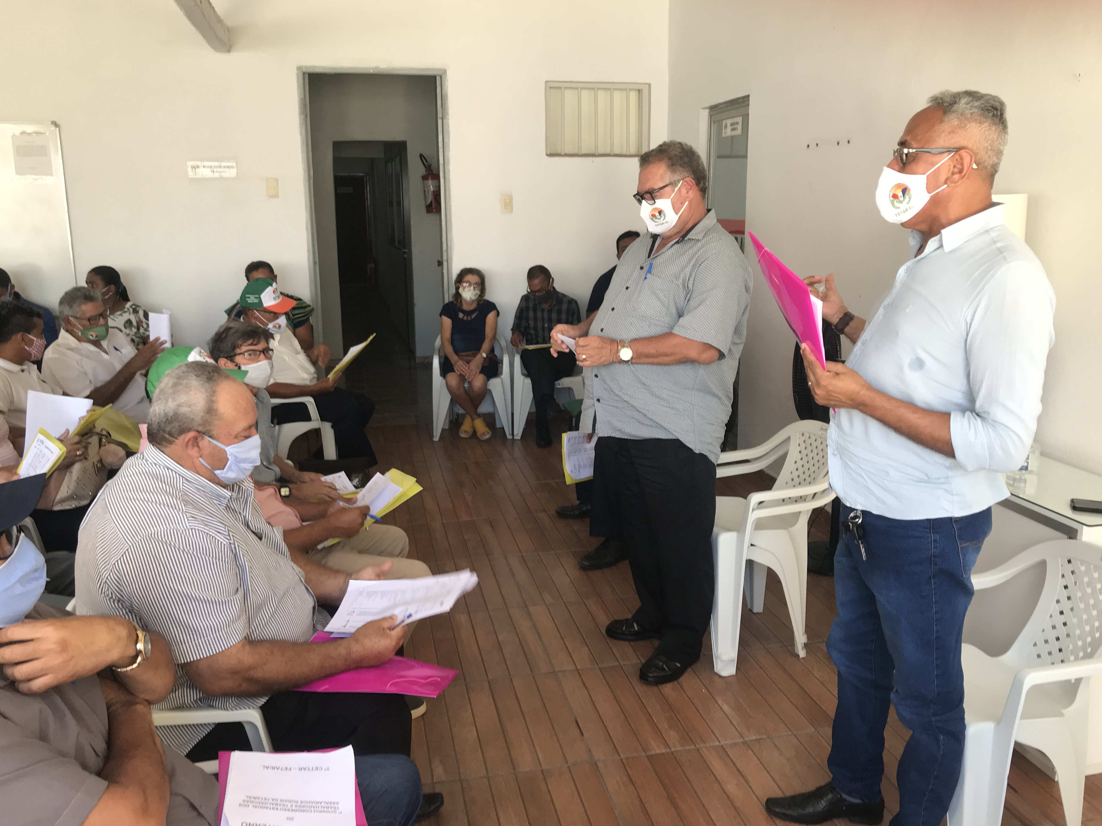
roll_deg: +0.0
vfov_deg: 48.2
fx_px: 923
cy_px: 413
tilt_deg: -11.3
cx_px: 567
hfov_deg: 61.6
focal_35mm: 29
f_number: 1.8
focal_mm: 3.99
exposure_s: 1/60
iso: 32
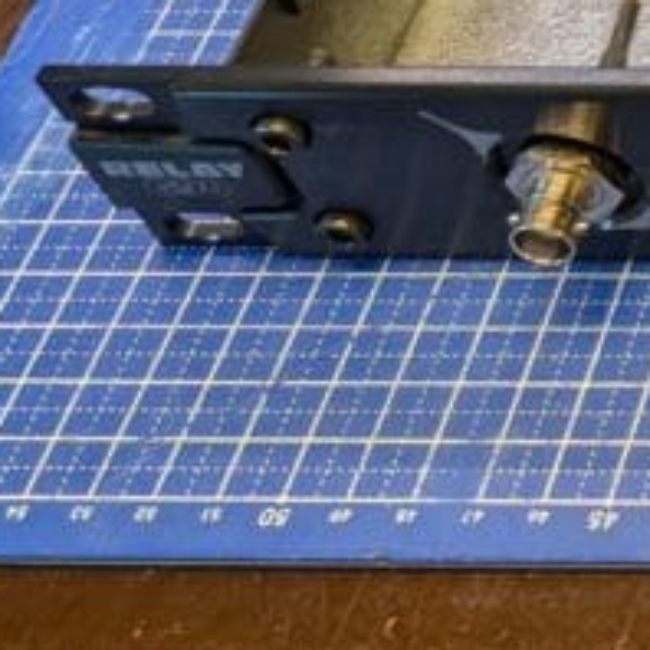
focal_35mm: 110
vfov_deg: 15.2
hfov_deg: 12.1
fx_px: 2337
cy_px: -169
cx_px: 1635
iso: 118
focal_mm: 6.9
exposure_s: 1/80
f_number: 1.68
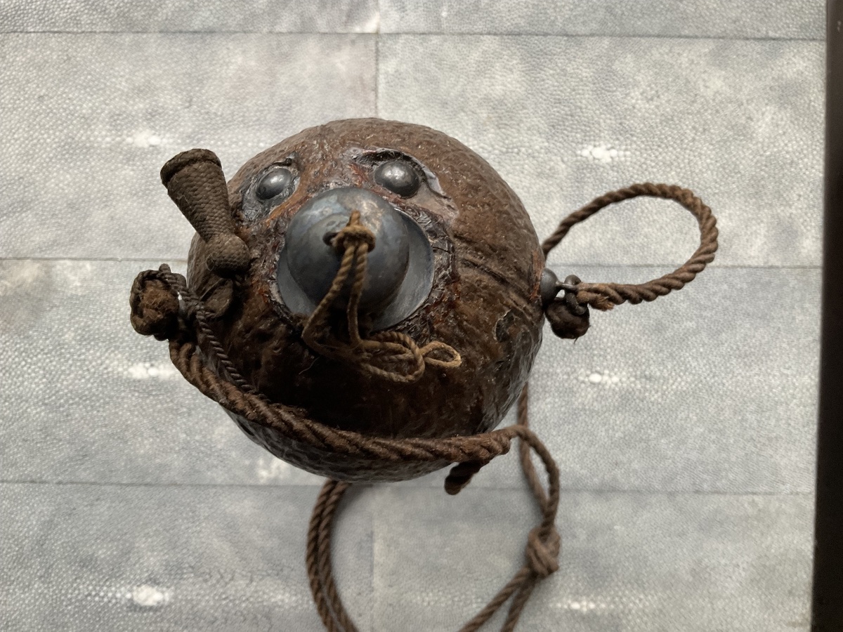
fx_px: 706
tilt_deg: -87.4
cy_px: 316
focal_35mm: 29
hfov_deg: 61.7
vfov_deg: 48.2
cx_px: 422
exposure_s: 1/60
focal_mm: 3
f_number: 1.8
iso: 80
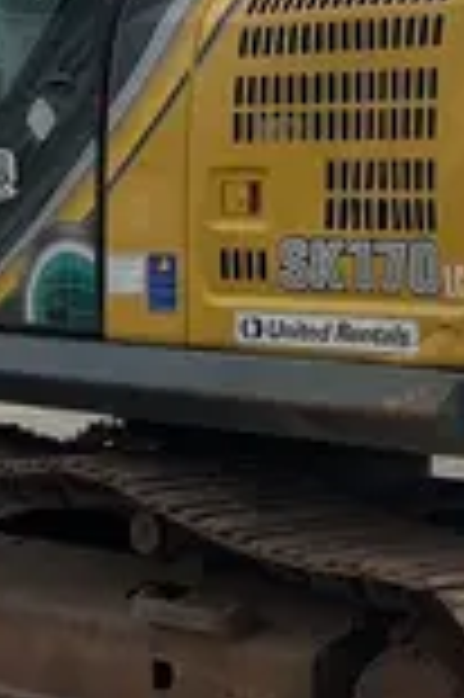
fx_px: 2480
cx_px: 360
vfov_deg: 16.0
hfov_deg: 10.7
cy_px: 232
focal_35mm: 128
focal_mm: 5.1
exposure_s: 1/1404
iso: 50
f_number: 1.6
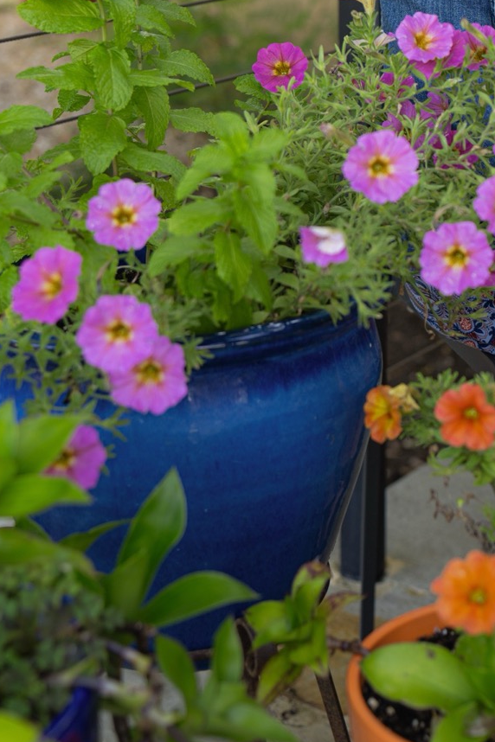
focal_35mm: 86
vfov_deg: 22.9
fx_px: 1774
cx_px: 453
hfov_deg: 15.7
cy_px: 49
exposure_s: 1/200
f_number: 2.8
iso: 160
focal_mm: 41
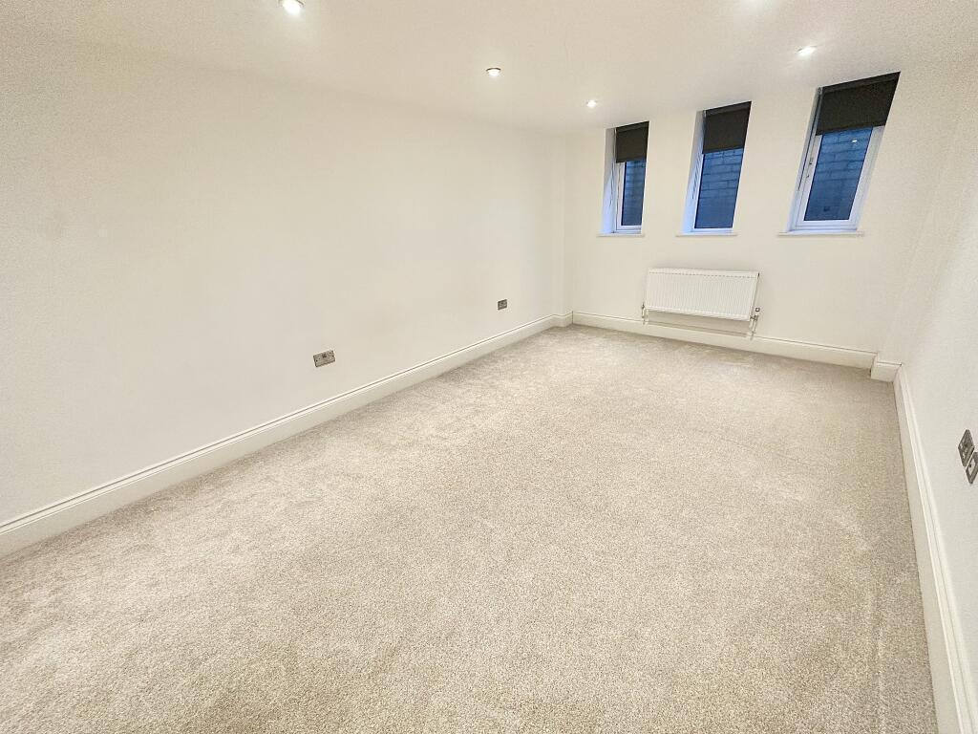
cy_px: 367
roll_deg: +3.0
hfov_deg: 102.1
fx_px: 396
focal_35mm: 14
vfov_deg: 85.7
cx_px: 489
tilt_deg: -20.9
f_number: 2.2
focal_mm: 2.22
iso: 200
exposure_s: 1/100
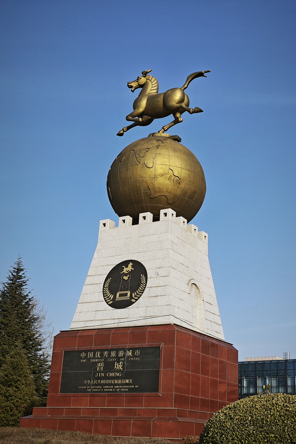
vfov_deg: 41.1
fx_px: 592
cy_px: 222
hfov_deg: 28.1
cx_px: 158
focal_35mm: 48
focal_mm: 5.43
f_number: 1.8
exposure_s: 1/1040
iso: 50
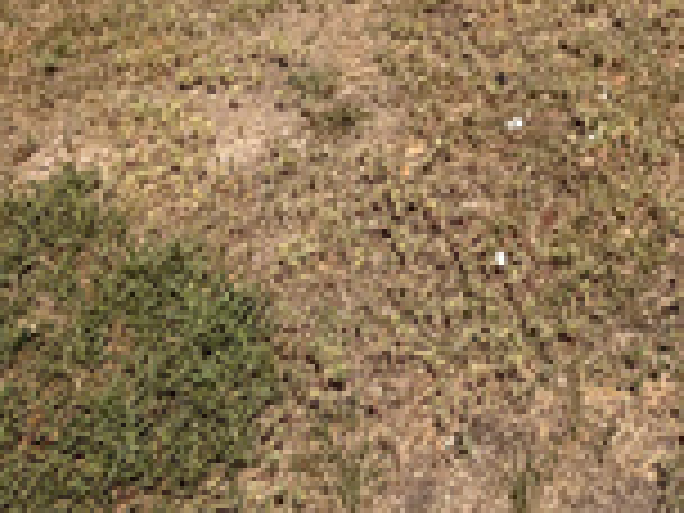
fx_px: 1166
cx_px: 738
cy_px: -450
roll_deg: -1.3
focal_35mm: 59
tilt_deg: -12.3
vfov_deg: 18.5
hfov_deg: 29.7
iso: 20
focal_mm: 2.22
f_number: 2.2
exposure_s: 1/2024
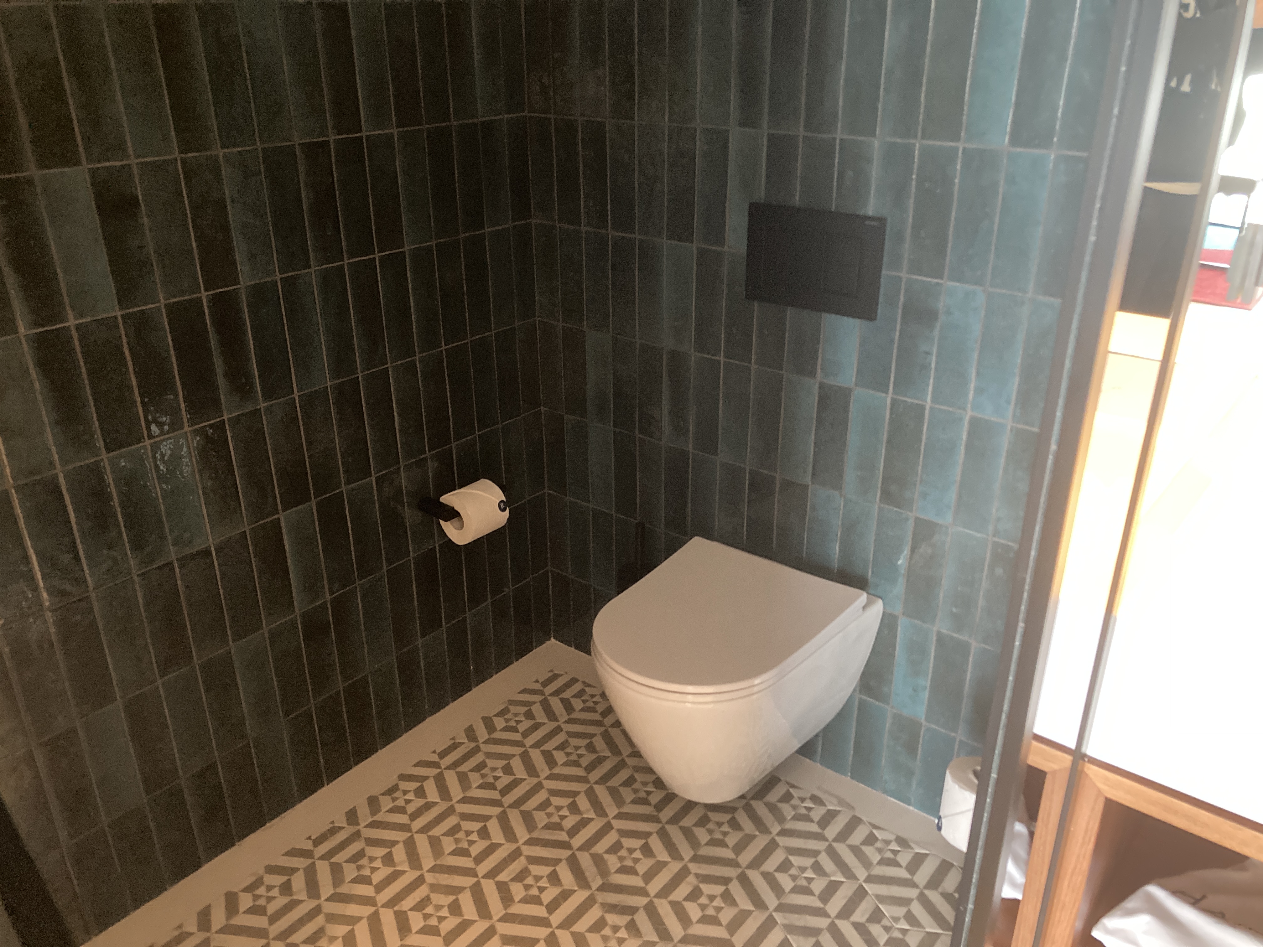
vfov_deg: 49.7
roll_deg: +0.4
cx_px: 632
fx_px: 1022
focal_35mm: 28
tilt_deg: -25.3
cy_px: 474
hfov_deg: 63.4
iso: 640
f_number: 1.8
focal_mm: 3.99
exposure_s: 1/25
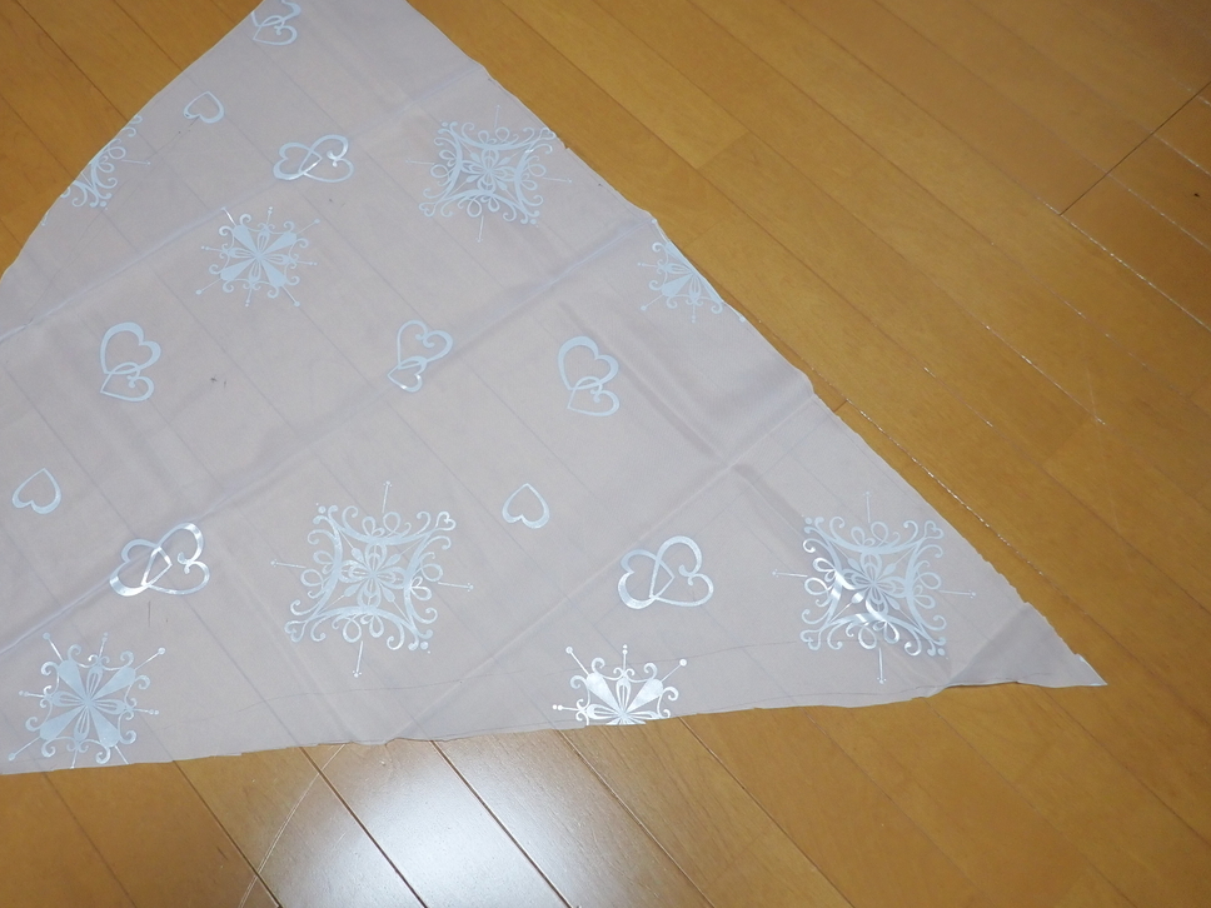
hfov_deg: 57.7
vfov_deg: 45.4
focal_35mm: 31
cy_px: 414
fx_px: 1084
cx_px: 467
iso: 200
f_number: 2
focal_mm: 4.5
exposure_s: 1/30
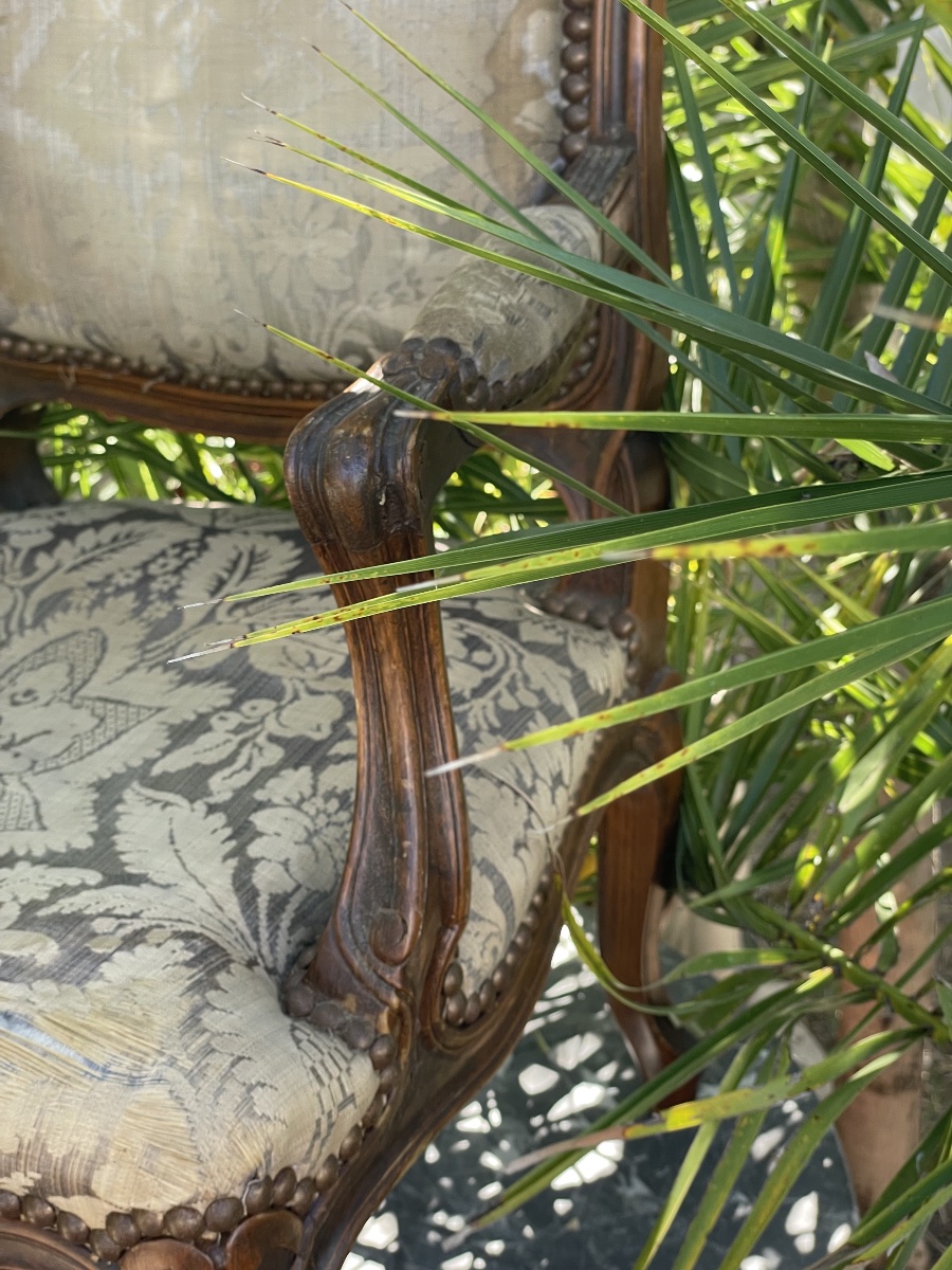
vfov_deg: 36.8
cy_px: 635
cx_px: 476
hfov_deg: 28.0
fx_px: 1907
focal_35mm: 52
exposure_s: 1/99
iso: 40
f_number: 2
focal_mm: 6
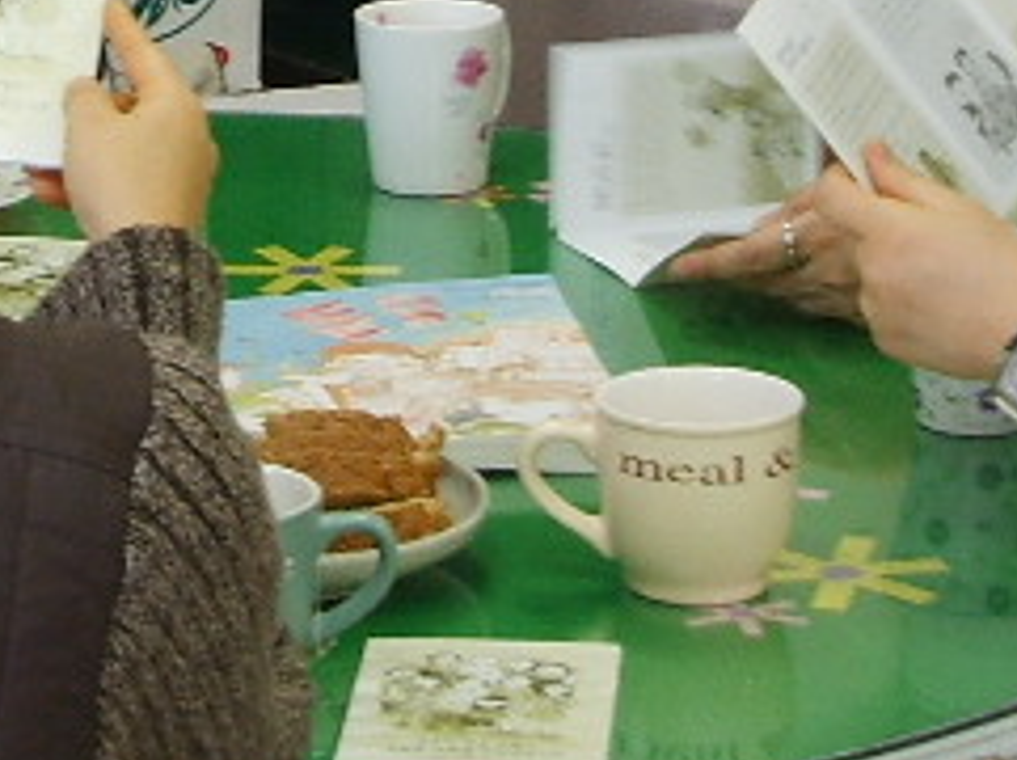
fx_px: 4870
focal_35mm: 166
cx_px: 38
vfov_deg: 8.8
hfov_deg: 11.8
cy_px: -93
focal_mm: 6.6
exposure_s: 1/15
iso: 63
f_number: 3.5
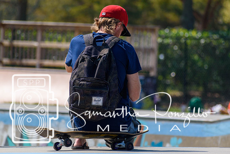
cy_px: 77
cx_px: 115
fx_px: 2876
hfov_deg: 4.6
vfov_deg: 3.1
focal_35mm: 450
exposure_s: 1/2000
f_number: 6.3
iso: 320
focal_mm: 300
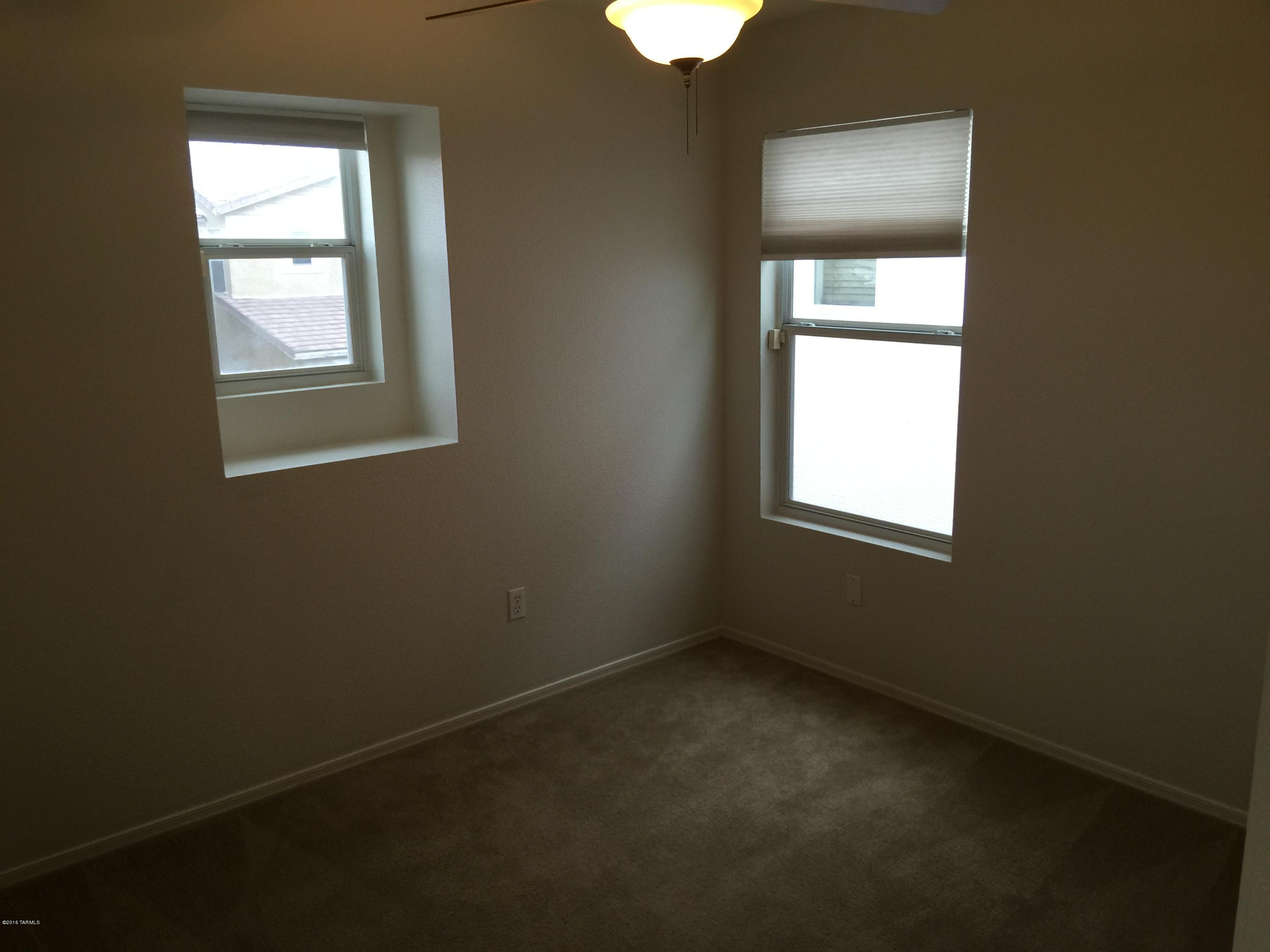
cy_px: 476
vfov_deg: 48.2
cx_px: 635
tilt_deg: -11.5
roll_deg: -0.1
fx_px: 1064
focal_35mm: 29
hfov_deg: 61.7
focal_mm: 4.15
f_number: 2.2
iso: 40
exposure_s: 1/30
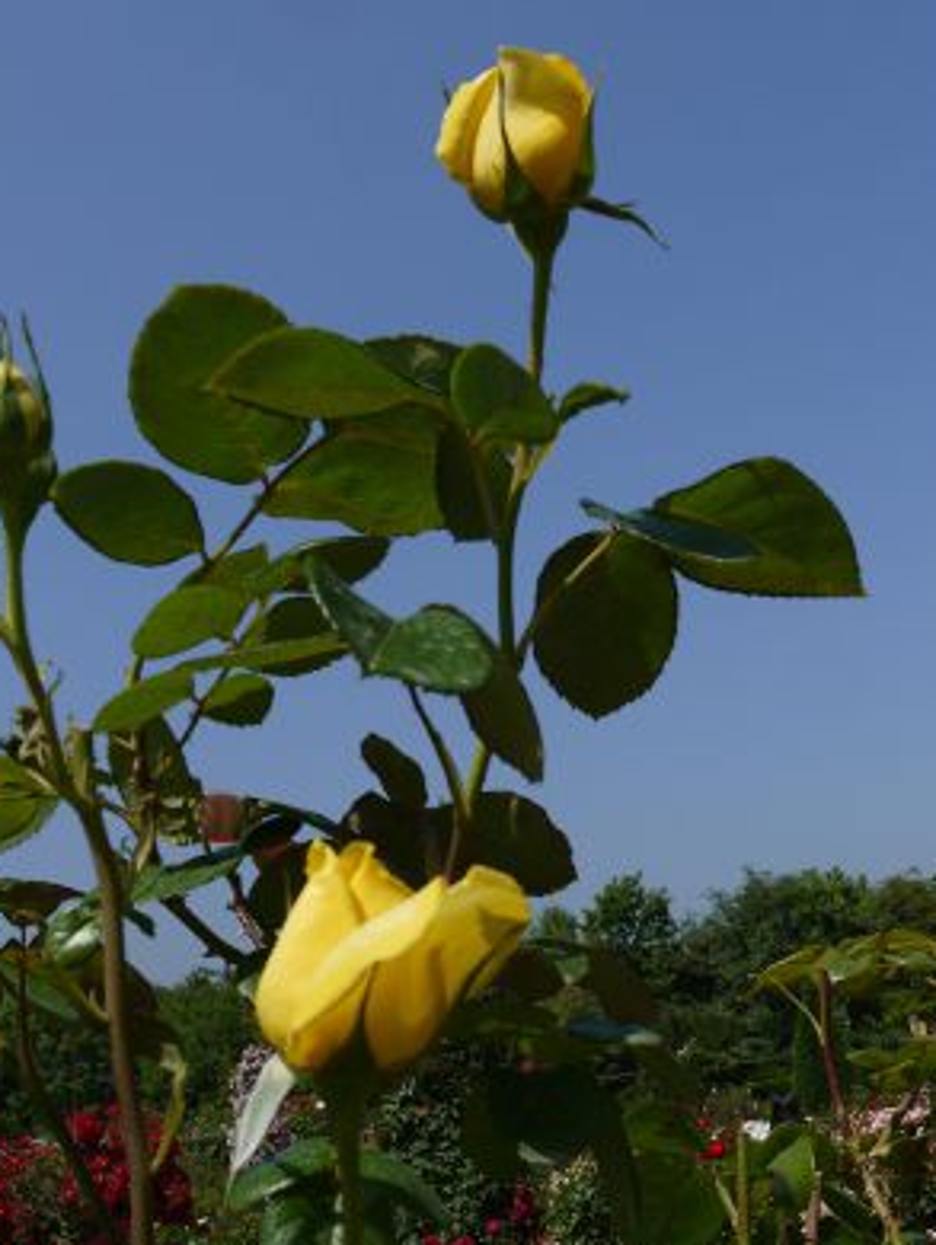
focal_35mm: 45
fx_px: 1621
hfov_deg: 32.2
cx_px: 495
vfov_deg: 42.0
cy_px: 658
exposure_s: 1/500
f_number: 8
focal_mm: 14
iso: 100
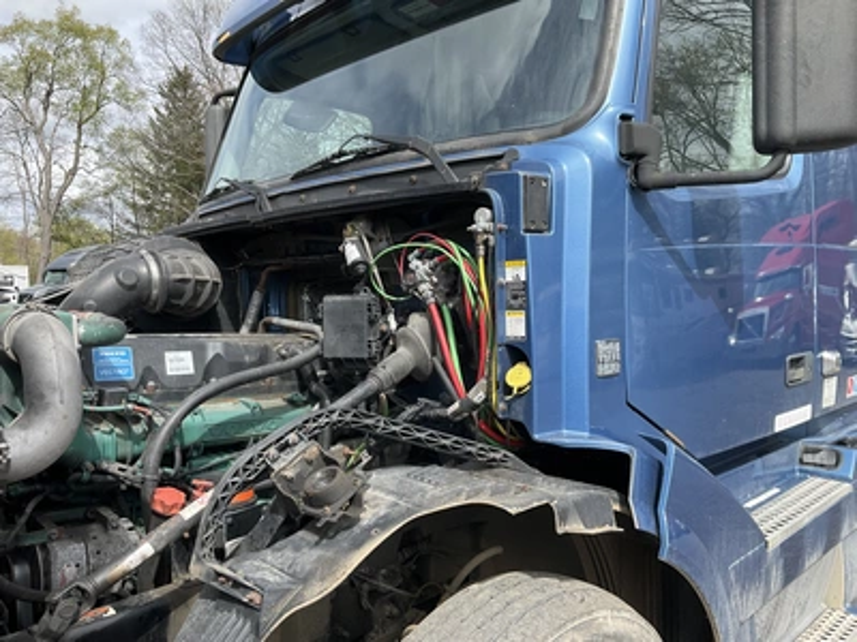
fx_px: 718
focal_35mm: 29
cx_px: 428
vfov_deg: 48.2
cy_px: 321
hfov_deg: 61.7
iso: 25
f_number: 1.8
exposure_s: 1/804
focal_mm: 3
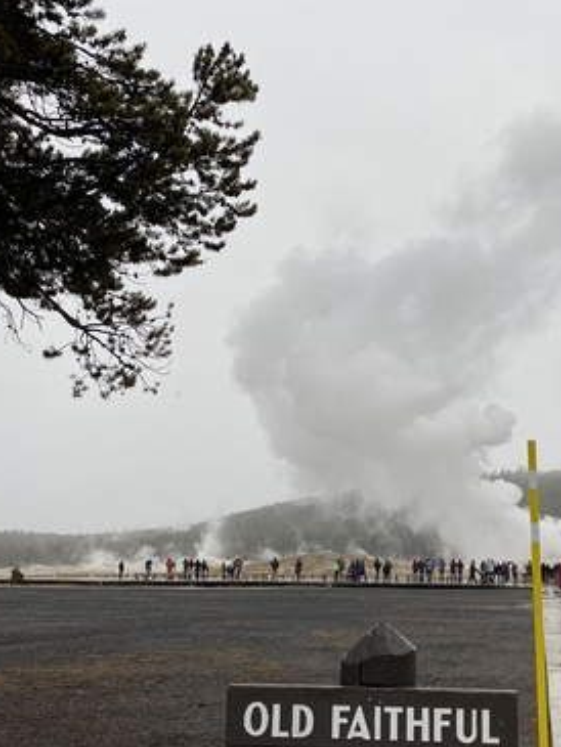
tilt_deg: +8.1
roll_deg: -0.8
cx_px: 371
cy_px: 465
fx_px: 799
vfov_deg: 49.7
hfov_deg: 38.3
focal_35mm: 37
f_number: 1.8
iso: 32
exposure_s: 1/288
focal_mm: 4.25
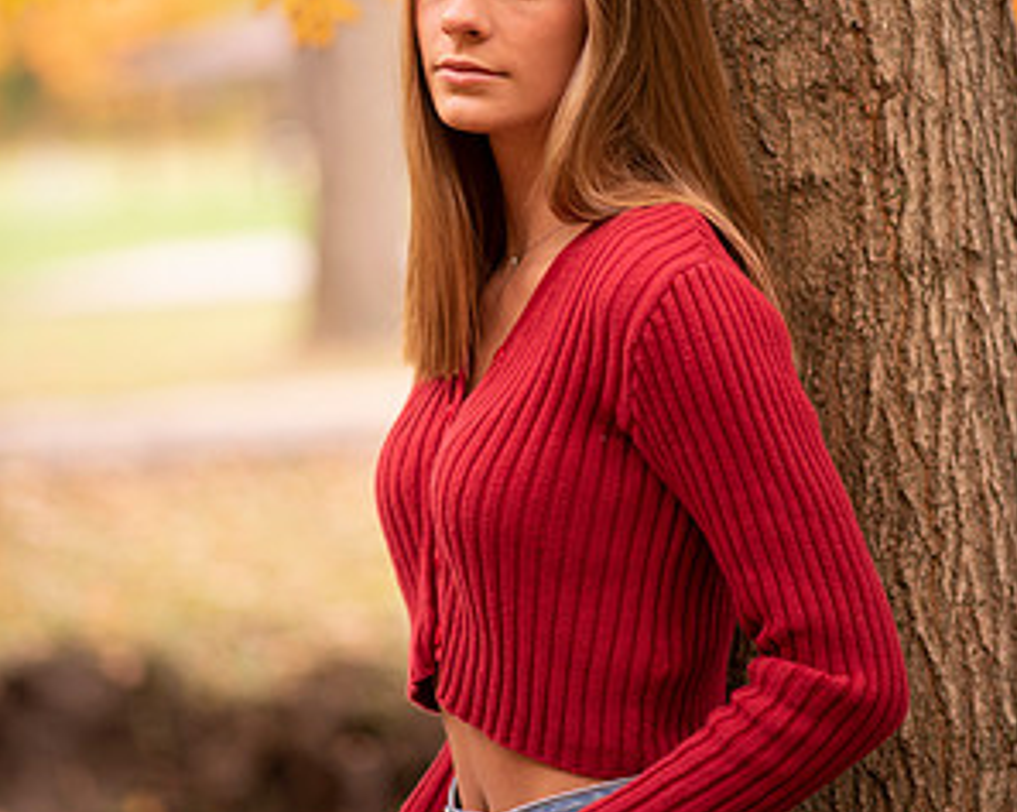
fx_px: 3638
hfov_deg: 15.9
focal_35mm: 121
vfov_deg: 12.7
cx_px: 510
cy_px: 260
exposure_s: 1/160
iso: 100
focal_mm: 85
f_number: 1.8
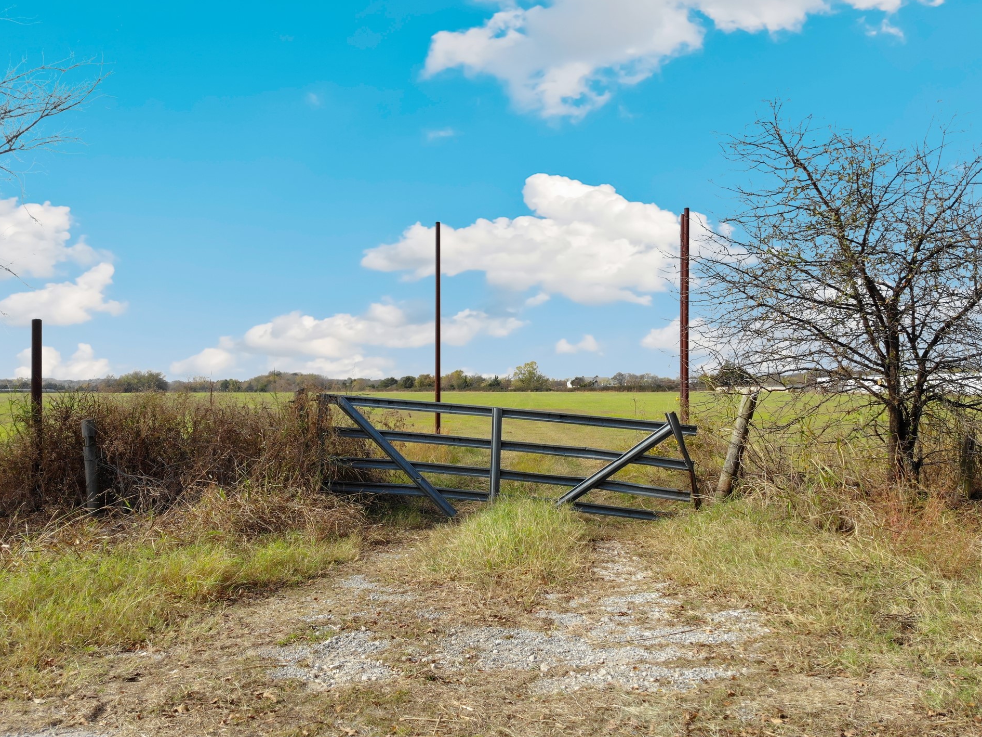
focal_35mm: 26
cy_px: 378
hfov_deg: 67.3
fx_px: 737
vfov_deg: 53.0
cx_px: 485
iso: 118
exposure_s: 1/680
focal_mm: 4.5
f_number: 2.8
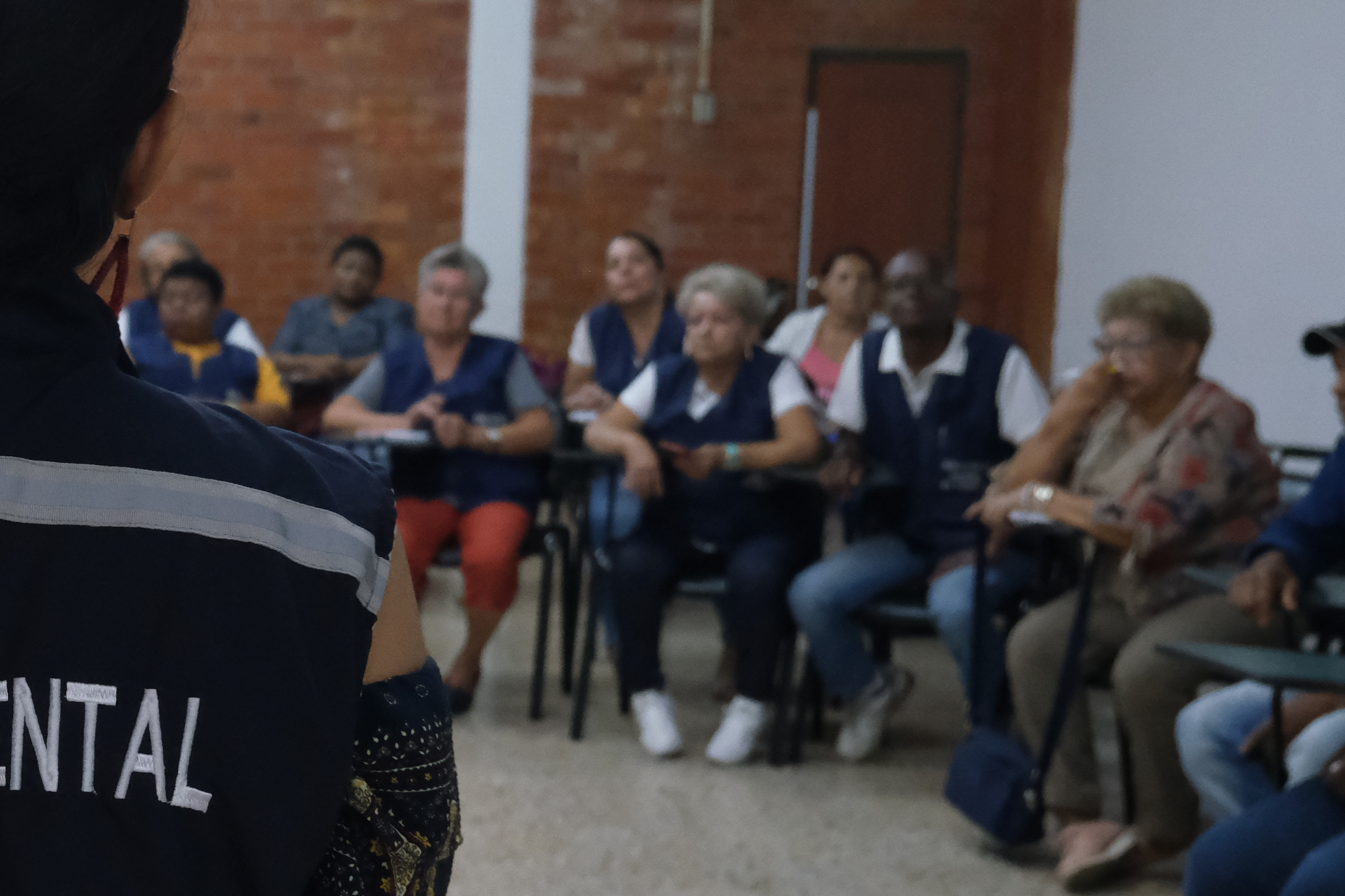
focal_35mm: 69
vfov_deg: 19.7
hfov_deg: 27.4
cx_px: -26
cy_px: 522
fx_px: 2578
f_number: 4
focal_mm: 19.2
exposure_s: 1/100
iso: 4000
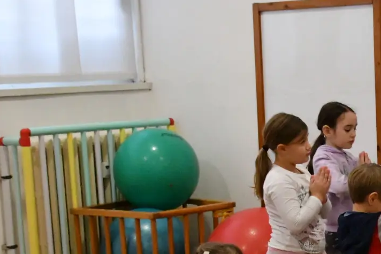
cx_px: 423
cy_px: 255
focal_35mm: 91
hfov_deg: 21.2
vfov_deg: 14.8
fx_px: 963
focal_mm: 27
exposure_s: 1/320
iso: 12800
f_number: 4
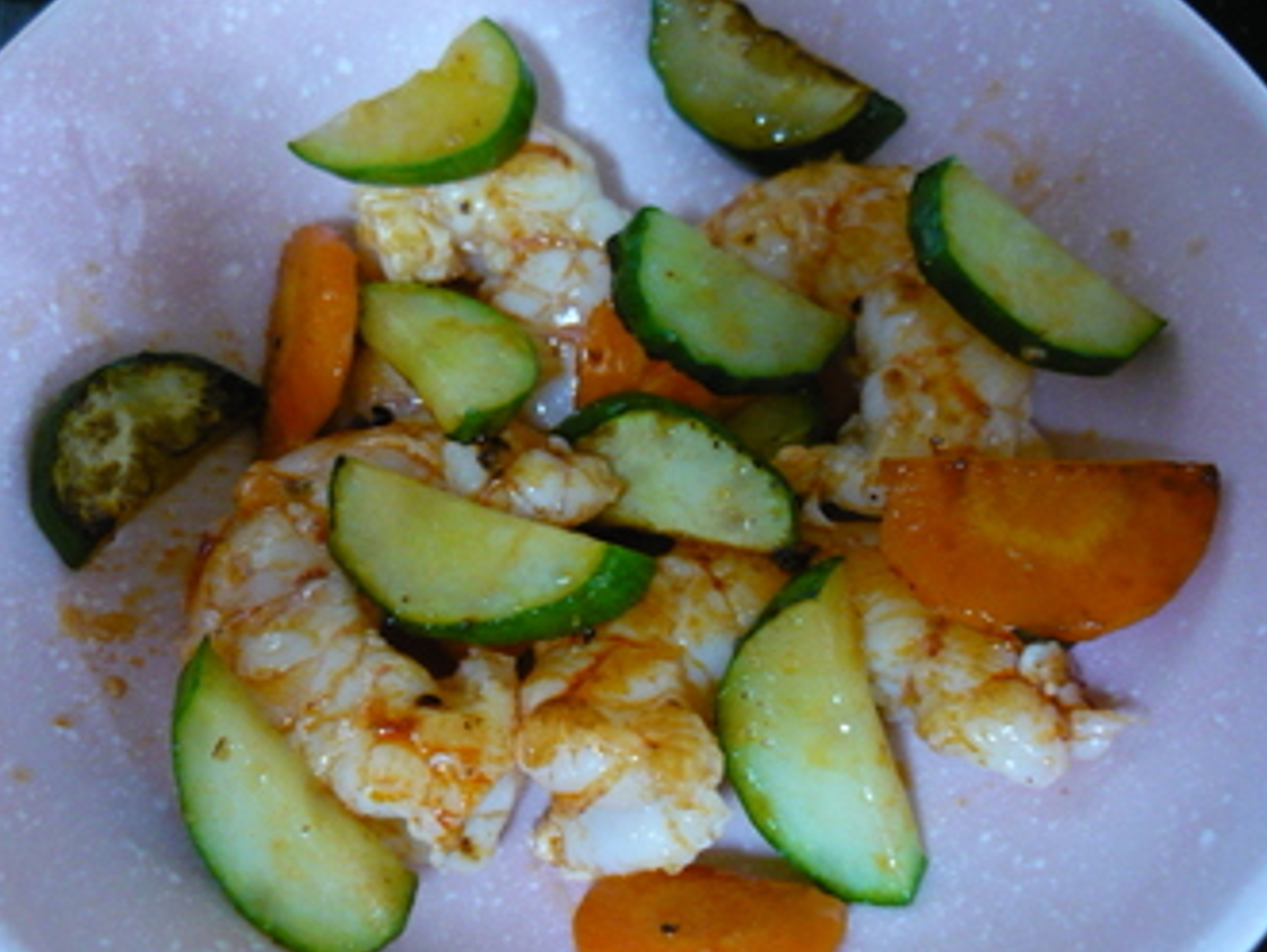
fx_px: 1538
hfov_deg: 44.7
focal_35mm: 42
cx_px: 580
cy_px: 455
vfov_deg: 34.4
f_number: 2.8
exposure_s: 1/8
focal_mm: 5.5
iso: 400
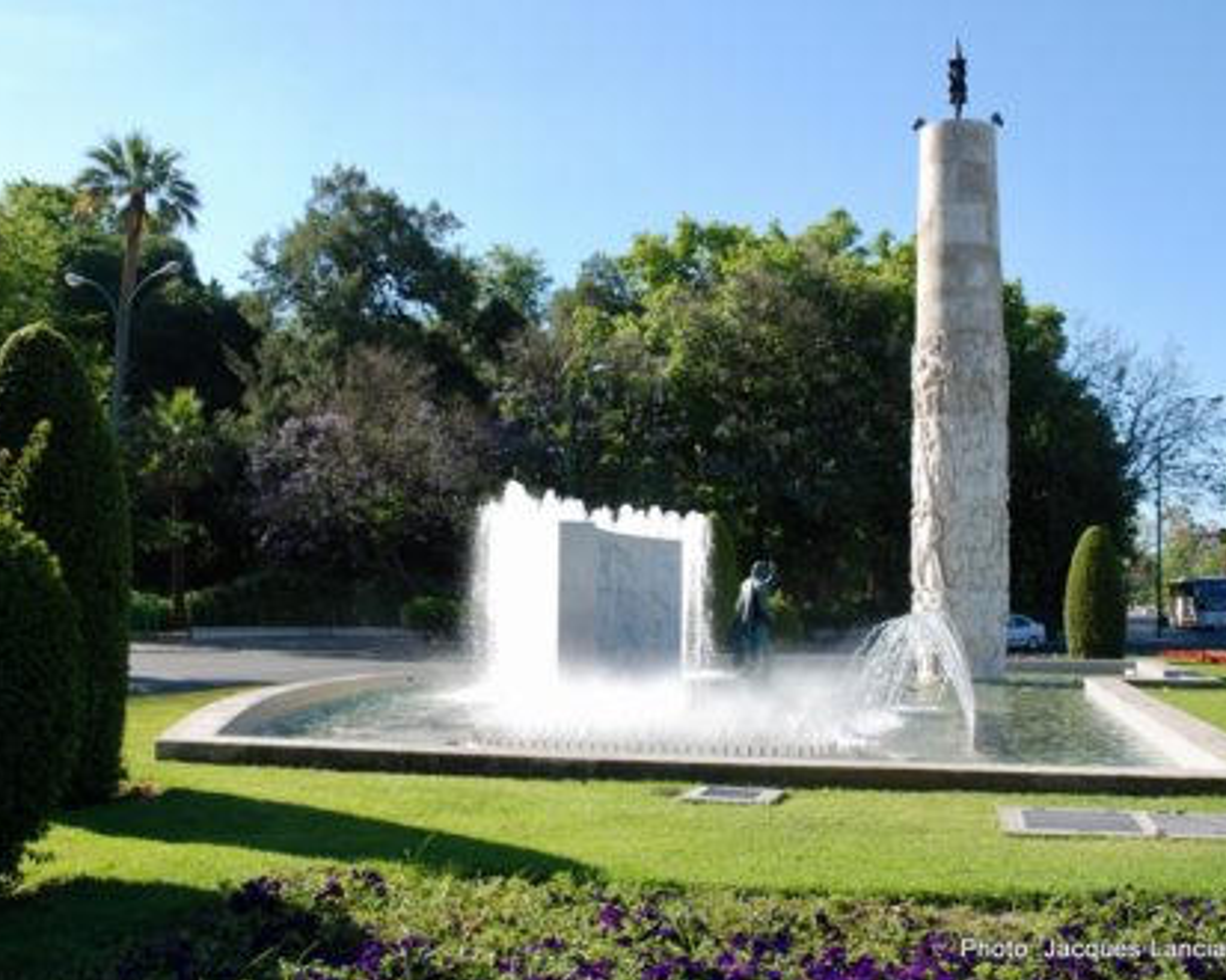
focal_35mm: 41
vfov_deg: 36.5
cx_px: 671
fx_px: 1487
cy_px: 494
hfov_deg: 44.8
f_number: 6.3
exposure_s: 1/160
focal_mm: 24
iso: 100
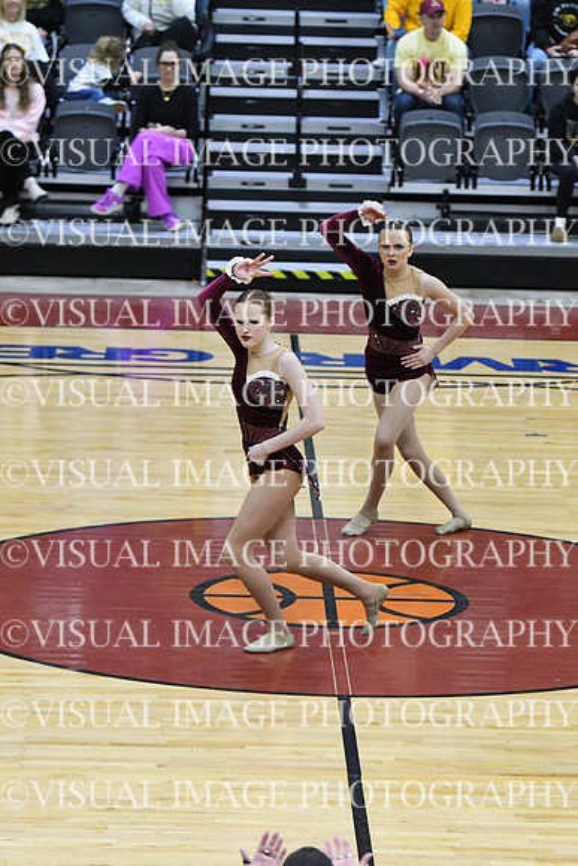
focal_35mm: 174
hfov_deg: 7.9
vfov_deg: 11.8
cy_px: 433
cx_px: 289
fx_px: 4188
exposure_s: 1/400
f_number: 3.5
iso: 4000
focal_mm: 116
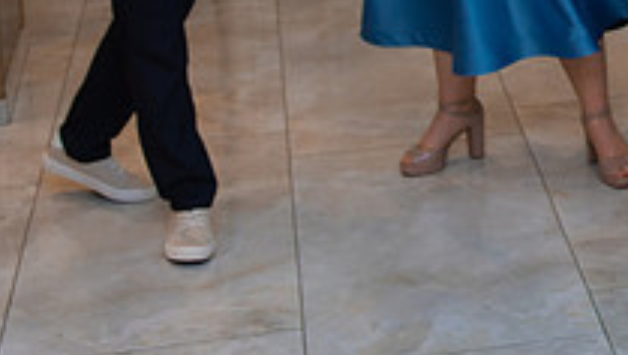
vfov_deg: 10.2
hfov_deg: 17.4
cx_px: 824
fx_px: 1917
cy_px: -214
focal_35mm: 115
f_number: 2.8
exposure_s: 1/200
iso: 1250
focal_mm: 35
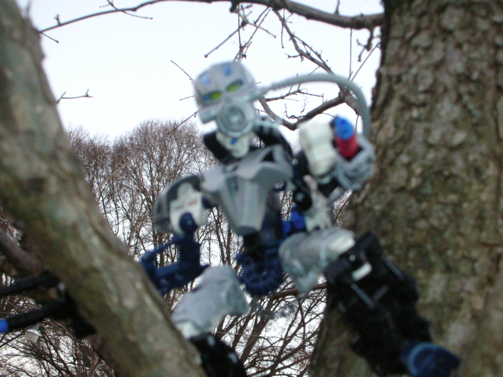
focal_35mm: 61
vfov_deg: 24.0
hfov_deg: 31.7
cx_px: 252
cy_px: 188
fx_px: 886
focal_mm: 10.1
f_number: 4
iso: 200
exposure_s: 1/11.3
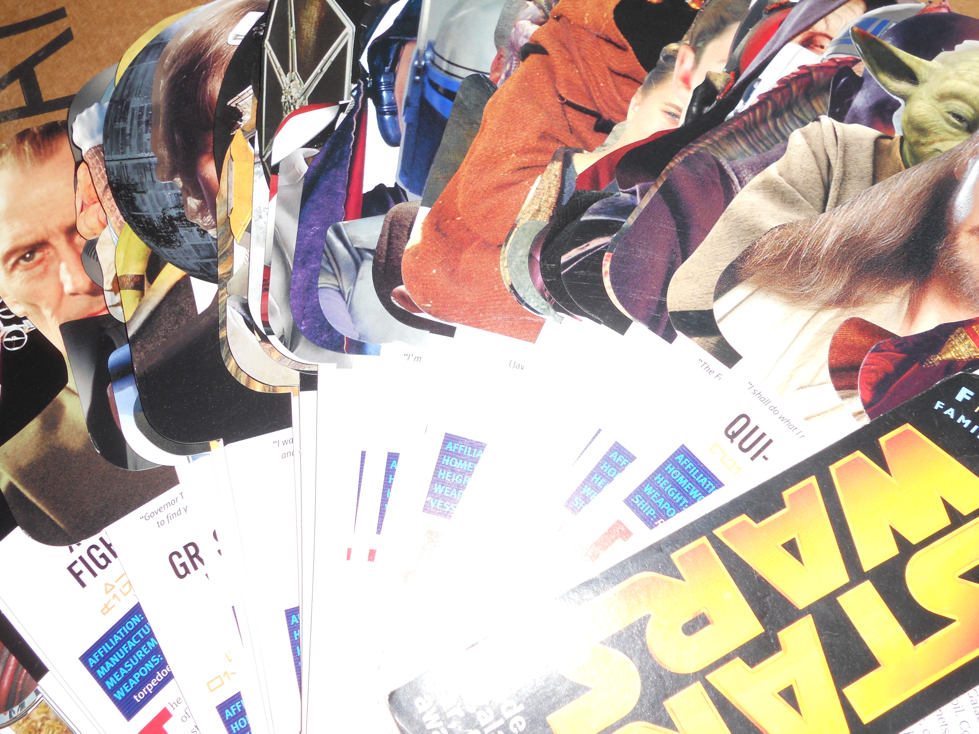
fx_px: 905
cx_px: 490
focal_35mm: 32
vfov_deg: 44.2
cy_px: 367
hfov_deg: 56.8
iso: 80
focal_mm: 5.8
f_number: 3.5
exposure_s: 1/25
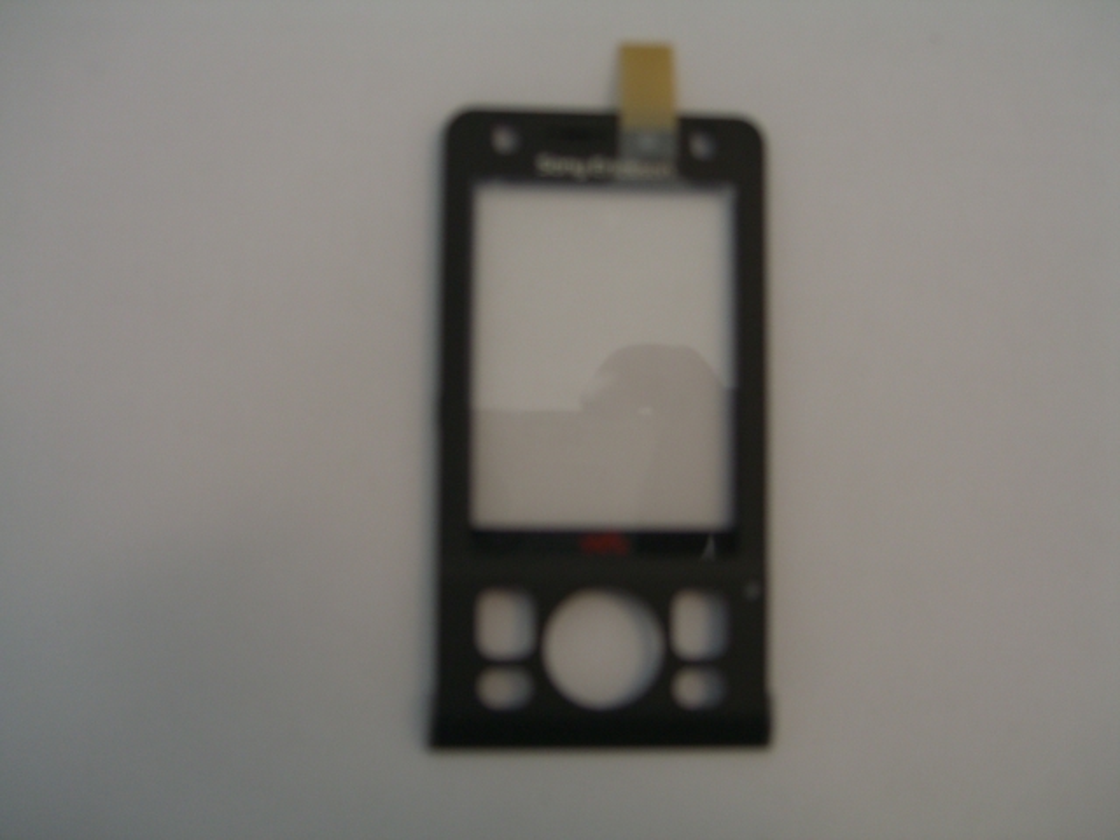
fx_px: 1229
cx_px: 560
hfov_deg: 49.0
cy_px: 420
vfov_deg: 37.7
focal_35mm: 38
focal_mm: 7.9
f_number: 2.8
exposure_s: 1/80
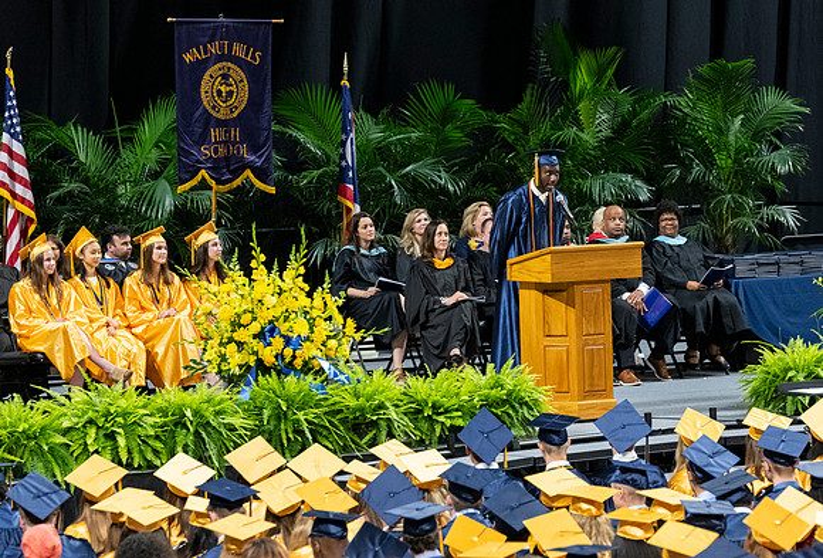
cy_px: 281
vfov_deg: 6.5
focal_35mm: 213
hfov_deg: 9.6
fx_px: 4888
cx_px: 537
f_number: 4.5
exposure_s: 1/200
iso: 2000
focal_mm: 145
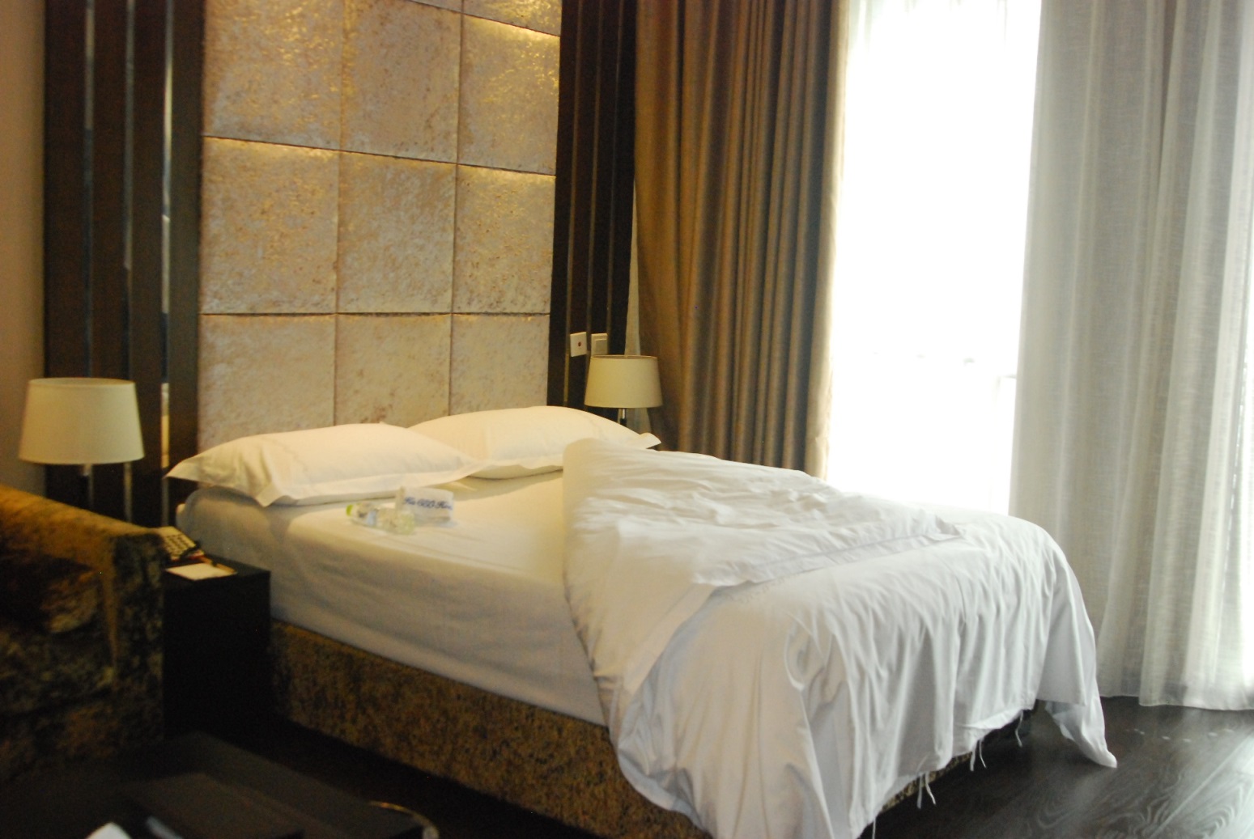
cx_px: 627
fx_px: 1256
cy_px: 420
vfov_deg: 37.0
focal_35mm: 36
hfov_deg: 53.1
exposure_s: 1/80
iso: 1600
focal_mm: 24
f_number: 4
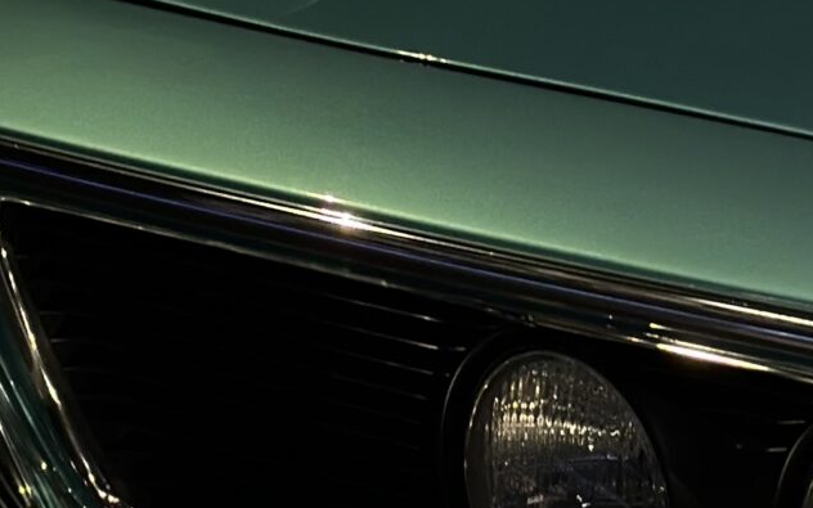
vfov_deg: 6.4
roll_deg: +0.9
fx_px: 4564
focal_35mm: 206
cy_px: -8
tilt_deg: -13.0
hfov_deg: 10.2
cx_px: 287
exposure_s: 1/80
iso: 125
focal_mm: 6.86
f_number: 1.78
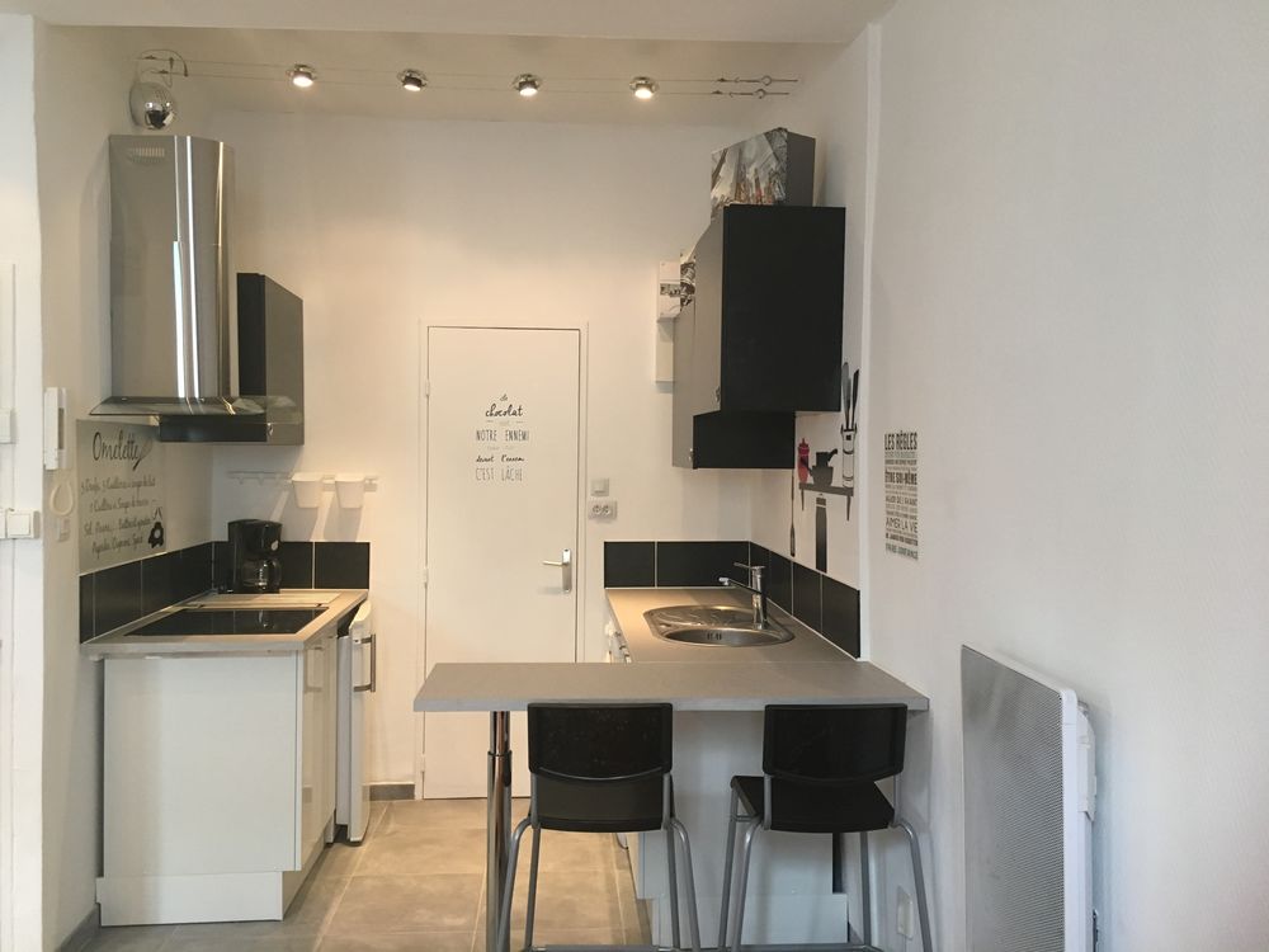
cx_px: 634
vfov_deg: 48.2
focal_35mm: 29
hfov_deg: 61.7
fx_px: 1063
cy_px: 476
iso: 160
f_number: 2.2
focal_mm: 4.15
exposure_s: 1/33
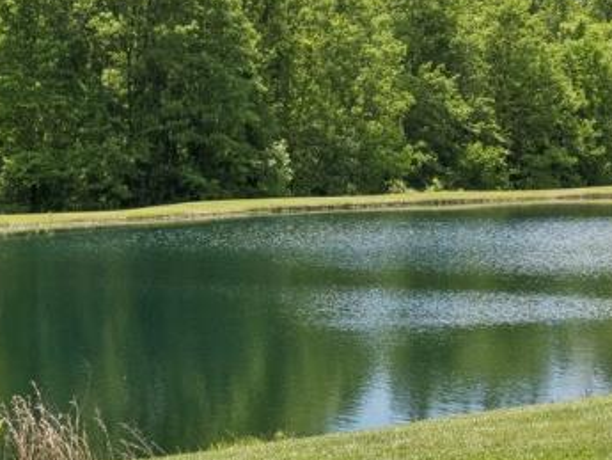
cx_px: 208
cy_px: 210
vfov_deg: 16.1
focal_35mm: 92
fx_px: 1627
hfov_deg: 21.2
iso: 110
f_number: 2.8
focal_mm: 8.38
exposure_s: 1/2500
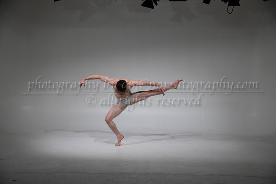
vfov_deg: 33.4
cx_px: 138
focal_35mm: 40
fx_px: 307
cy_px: 92
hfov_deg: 48.4
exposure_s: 1/250
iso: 400
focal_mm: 40
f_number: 4
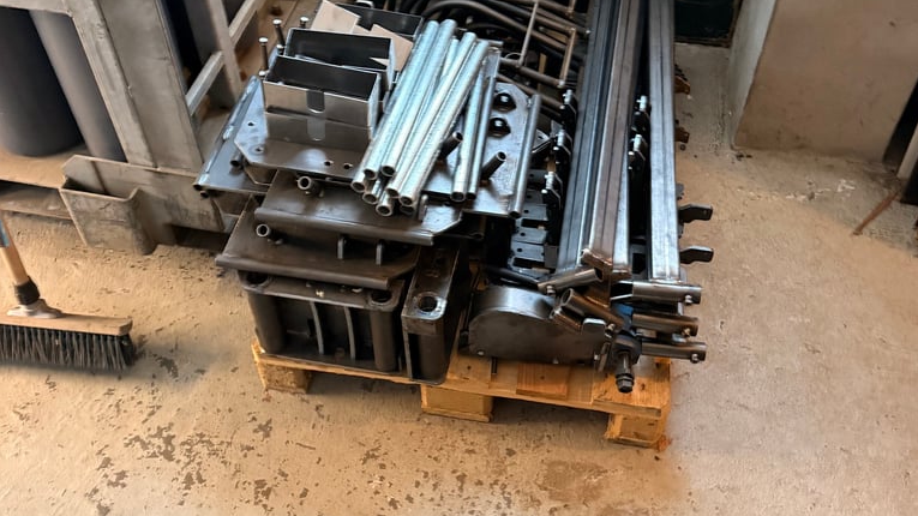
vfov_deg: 33.6
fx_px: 852
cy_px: 219
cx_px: 460
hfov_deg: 56.6
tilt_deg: -49.5
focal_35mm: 35
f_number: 1.78
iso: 800
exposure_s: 1/33
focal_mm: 6.76
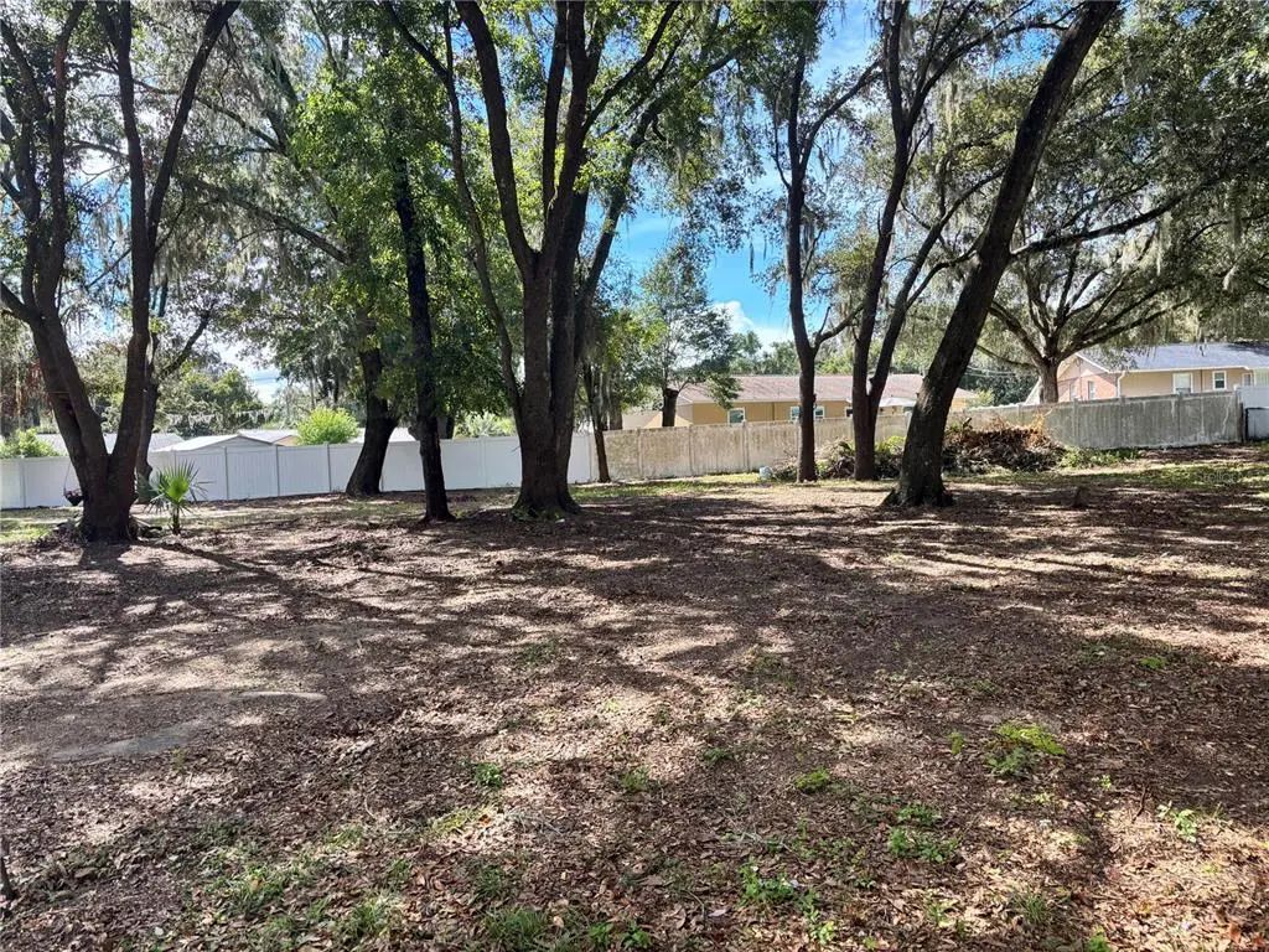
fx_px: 953
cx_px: 634
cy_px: 476
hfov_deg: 67.3
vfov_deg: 53.1
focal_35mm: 26
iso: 50
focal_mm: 5.96
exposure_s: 1/574
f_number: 1.6
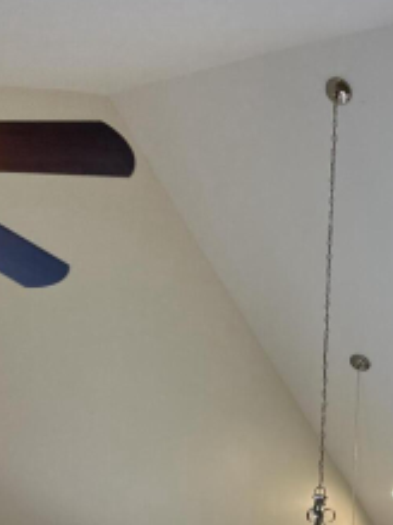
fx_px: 1106
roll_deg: -3.1
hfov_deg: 19.3
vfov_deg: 23.2
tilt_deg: +1.8
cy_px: 713
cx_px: 441
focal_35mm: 73
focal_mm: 6.86
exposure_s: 1/120
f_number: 1.78
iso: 80
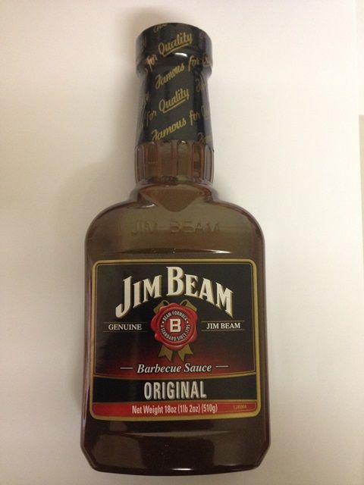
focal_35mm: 33
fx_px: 463
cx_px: 182
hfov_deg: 42.9
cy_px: 242
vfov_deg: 55.4
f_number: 2.4
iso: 250
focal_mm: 4.12
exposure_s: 1/20
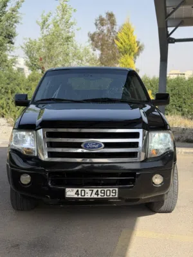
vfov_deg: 39.7
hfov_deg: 30.3
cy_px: 128
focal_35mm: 48
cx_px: 96
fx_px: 357
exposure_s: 1/2208
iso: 64
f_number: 1.78
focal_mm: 6.76
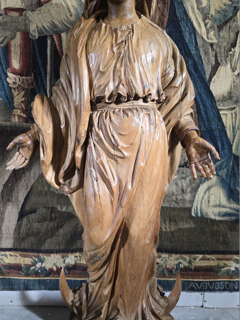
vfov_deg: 73.9
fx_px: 213
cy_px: 160
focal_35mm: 23
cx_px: 120
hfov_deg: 58.9
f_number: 1.7
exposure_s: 1/57.5
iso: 250
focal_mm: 6.3
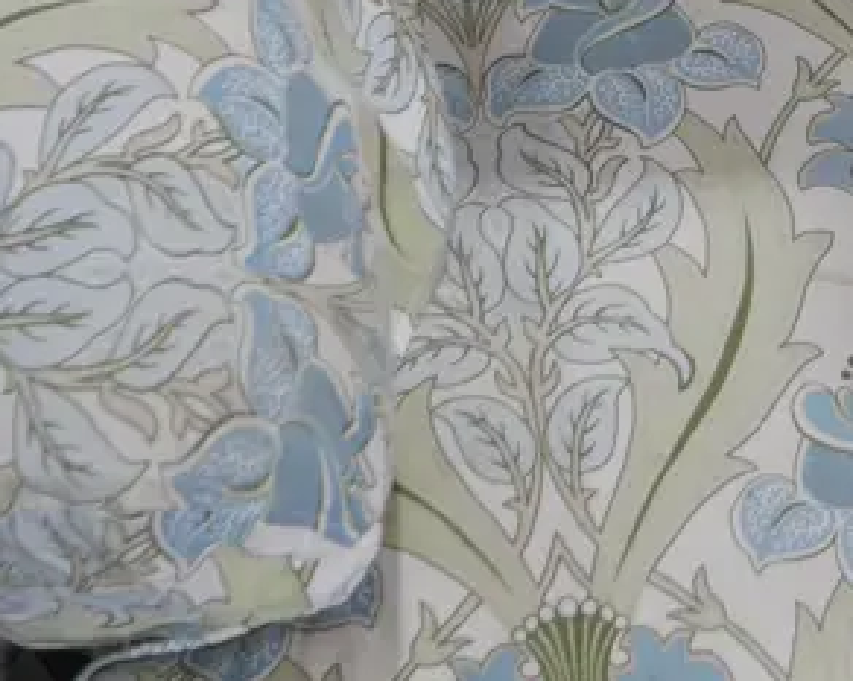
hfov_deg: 19.4
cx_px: 853
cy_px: -354
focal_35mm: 96
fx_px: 2421
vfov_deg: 14.8
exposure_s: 1/60
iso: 400
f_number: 3.5
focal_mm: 14
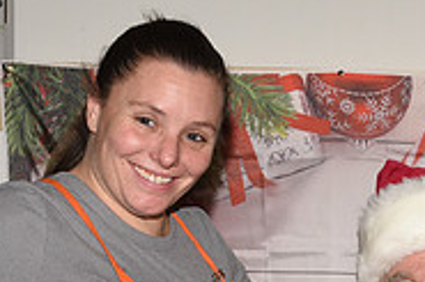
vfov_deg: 9.8
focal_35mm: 138
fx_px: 1628
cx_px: 476
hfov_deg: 14.5
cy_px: 354
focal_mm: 44
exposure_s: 1/100
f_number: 6.3
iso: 800
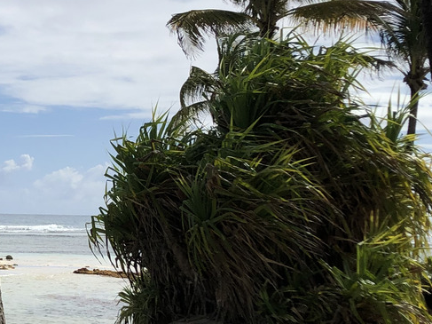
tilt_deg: -0.6
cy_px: 210
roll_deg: +0.3
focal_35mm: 92
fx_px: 1148
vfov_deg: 16.0
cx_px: -27
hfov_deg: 20.5
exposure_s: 1/5348
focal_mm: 4
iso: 20
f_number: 1.8
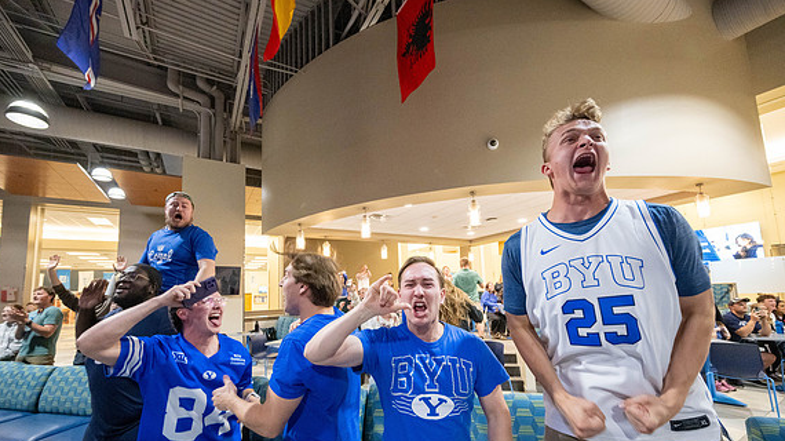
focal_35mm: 16
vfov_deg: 66.4
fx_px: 333
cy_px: 264
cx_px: 391
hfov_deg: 99.4
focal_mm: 15
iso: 6400
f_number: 4
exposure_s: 1/250
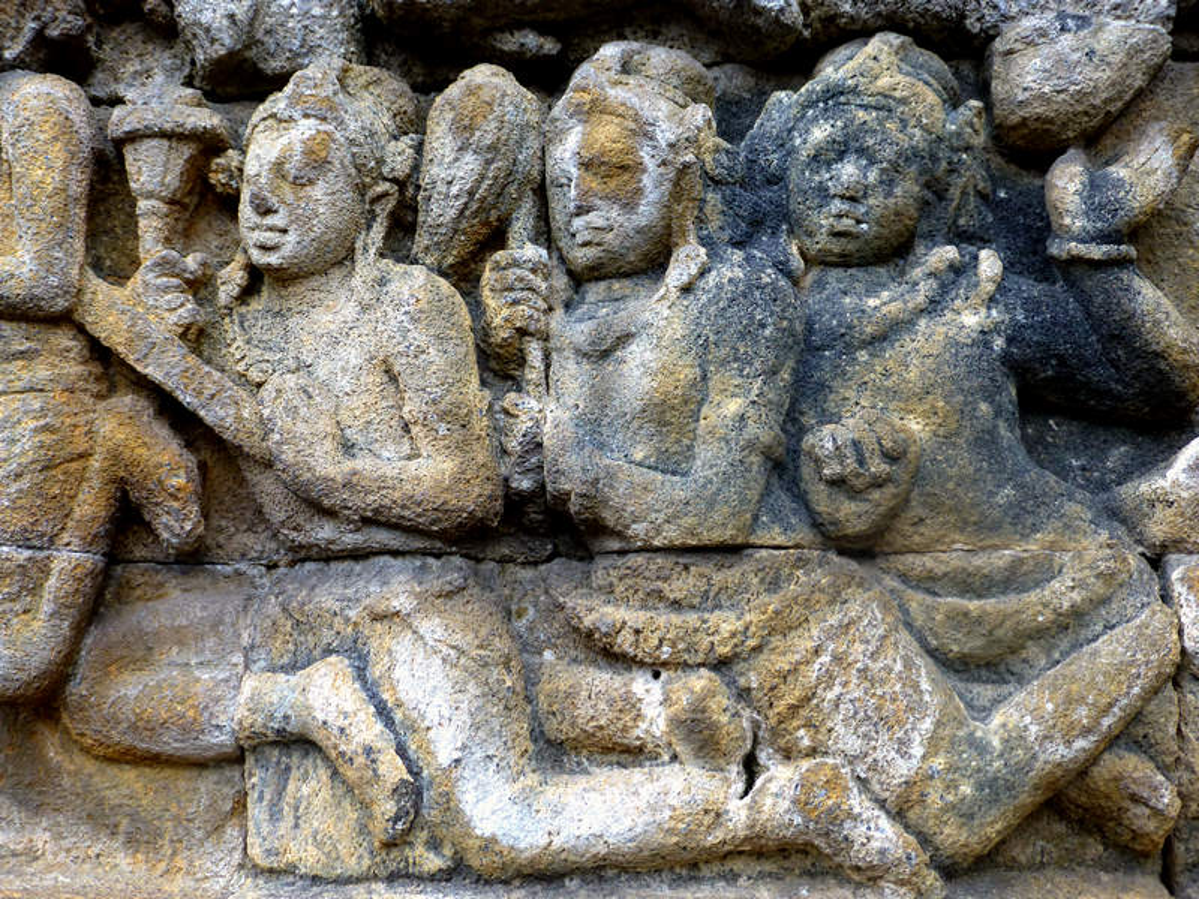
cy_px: 450
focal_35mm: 41
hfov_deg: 45.8
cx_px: 600
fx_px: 1420
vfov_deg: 35.1
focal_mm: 7.4
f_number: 3.9
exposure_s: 1/60
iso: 200
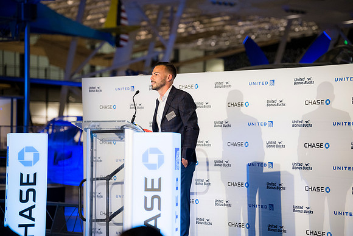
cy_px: 118
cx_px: 176
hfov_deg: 19.1
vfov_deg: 12.8
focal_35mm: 107
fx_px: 1049
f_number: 2.8
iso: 1250
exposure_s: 1/160
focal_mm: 107
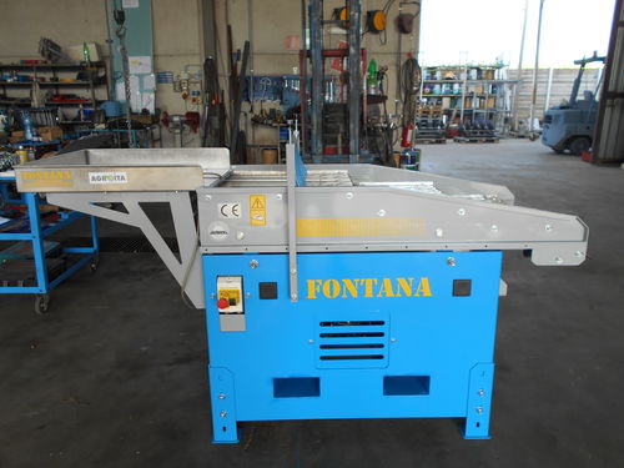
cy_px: 234
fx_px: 469
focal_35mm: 26
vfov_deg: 53.1
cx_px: 312
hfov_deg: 67.3
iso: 80
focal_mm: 4.6
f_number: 3.2
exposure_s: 1/80
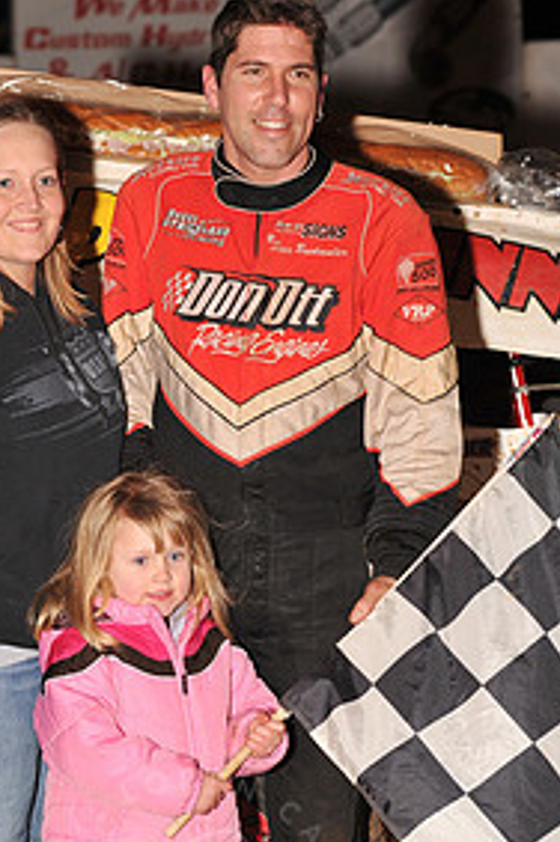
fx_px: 3906
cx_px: 189
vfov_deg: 12.3
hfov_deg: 8.2
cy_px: 574
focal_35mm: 167
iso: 640
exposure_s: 1/320
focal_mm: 105
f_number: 6.3
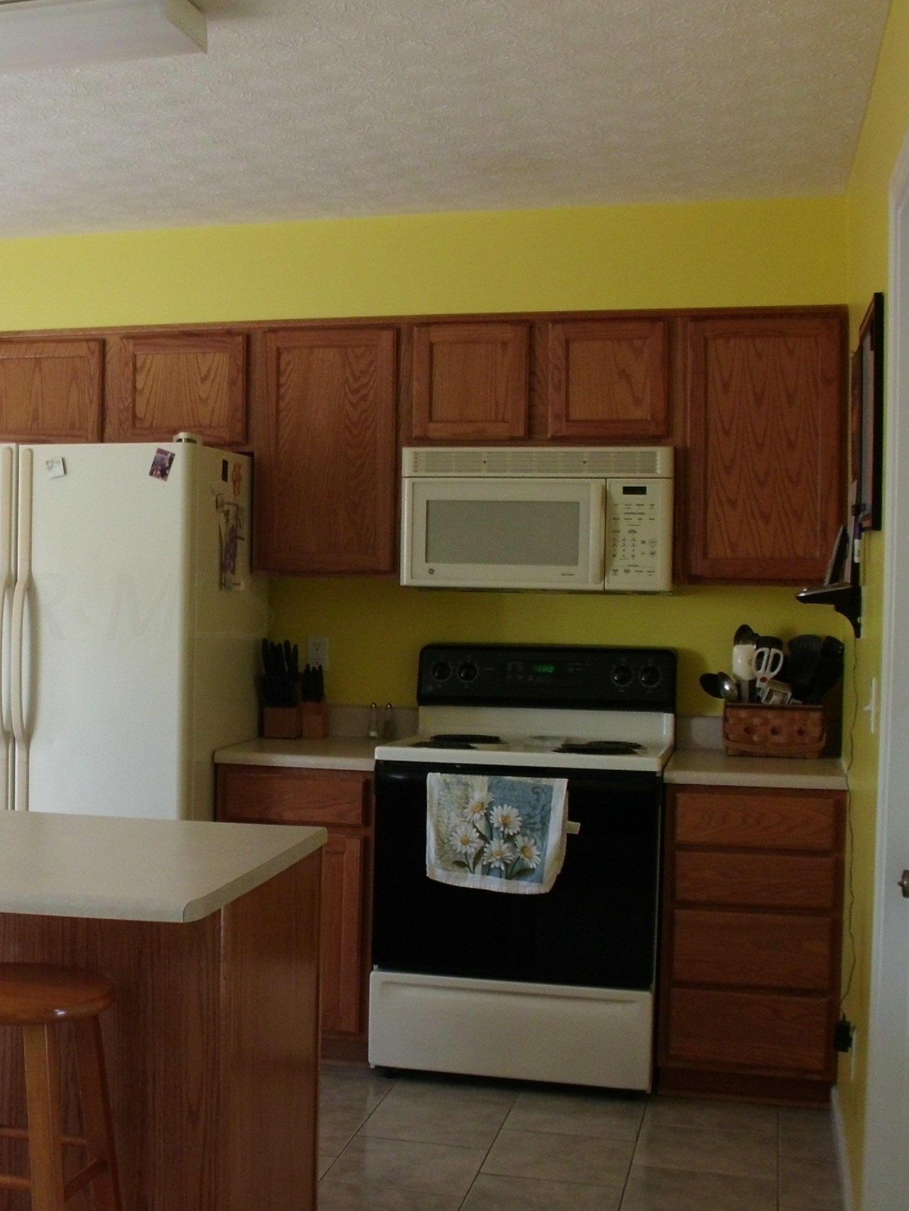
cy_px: 605
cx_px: 115
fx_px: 1715
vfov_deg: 38.9
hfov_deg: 28.7
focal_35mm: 49
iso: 100
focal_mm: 6.3
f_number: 2.9
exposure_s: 1/60
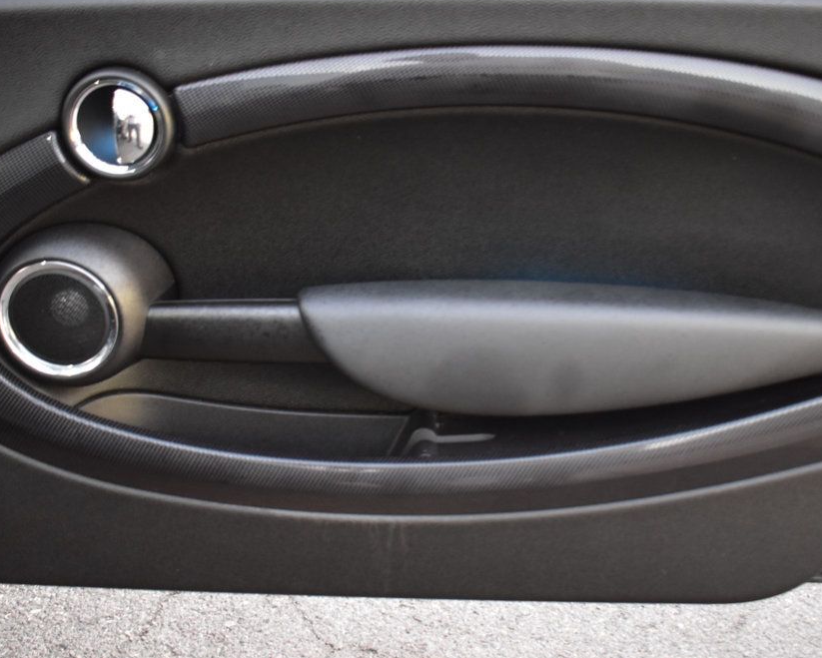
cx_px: 389
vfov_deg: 35.7
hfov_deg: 43.8
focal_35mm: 42
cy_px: 319
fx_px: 1022
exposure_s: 1/3
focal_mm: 24
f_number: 4
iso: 1600
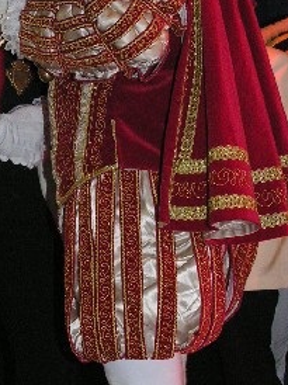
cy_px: 149
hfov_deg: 12.5
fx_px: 1300
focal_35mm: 117
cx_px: 11
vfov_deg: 16.8
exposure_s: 1/60.1
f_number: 4.1
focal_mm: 10.2
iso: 200
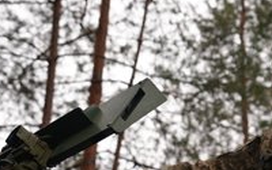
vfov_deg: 13.3
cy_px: 107
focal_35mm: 98
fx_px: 726
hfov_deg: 21.0
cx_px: 209
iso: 160
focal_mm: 48
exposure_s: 1/160
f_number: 4
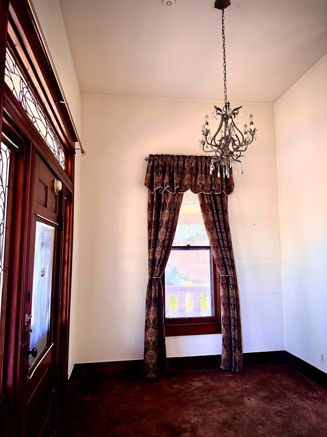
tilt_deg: +7.3
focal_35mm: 24
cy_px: 218
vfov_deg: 71.6
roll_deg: +0.4
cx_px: 164
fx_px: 302
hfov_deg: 56.8
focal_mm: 6.76
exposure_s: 1/86
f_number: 1.78
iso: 200
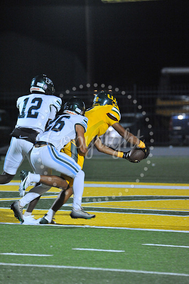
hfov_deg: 3.8
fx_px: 2838
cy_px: 142
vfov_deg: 5.7
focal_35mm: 360
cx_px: 94
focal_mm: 360
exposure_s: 1/200
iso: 6400
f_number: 6
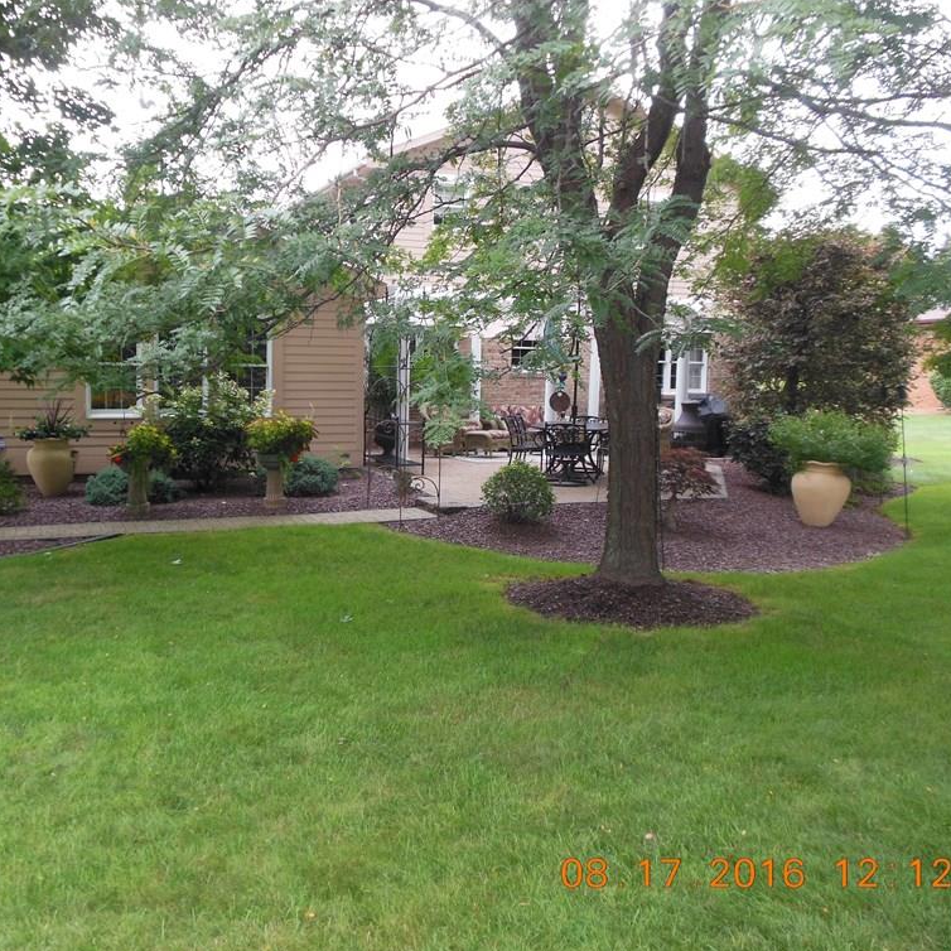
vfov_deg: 54.0
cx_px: 358
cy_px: 482
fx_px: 932
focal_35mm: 30
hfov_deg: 53.5
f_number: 3.2
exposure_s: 1/100
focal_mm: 4.5
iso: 125
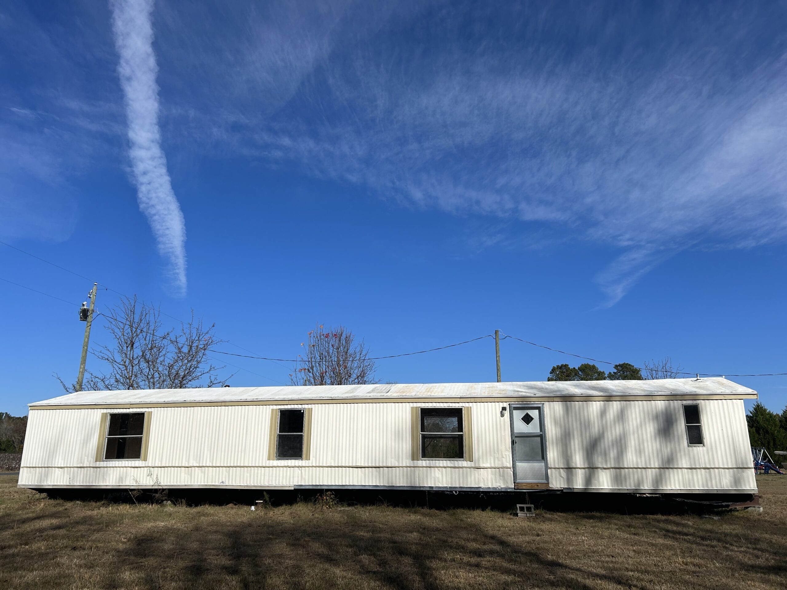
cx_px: 394
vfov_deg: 53.1
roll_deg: +0.0
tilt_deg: +15.9
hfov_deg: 67.3
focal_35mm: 26
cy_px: 295
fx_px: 591
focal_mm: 5.7
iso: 50
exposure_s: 1/7463
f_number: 1.5
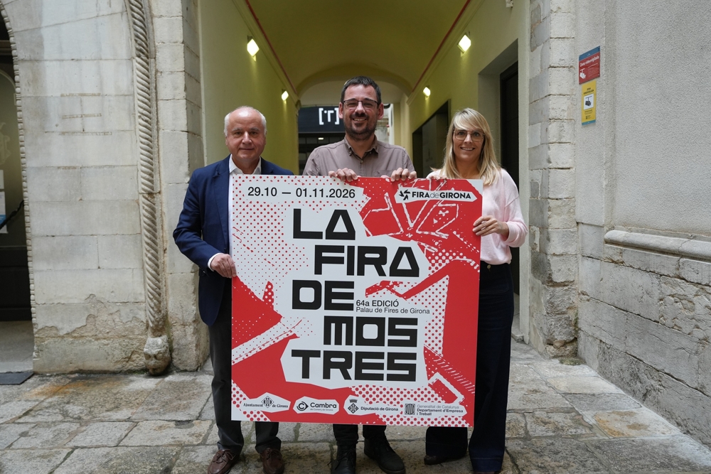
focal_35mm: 30
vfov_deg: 43.6
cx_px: 356
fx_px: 593
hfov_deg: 61.9
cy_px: 237
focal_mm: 30
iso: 1250
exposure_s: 1/160
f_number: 4
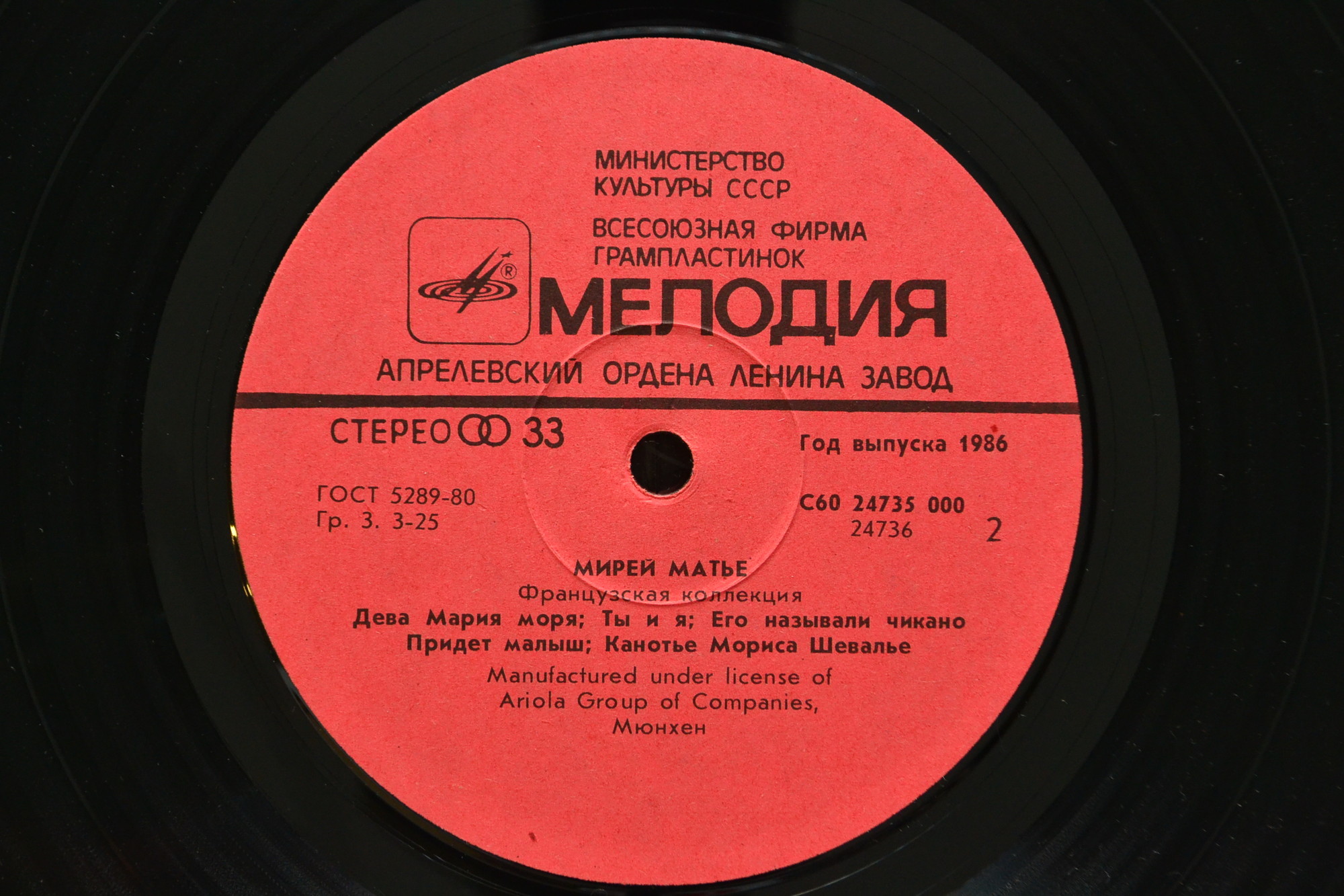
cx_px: 672
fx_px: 2352
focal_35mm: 63
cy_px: 448
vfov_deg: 21.6
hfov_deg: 31.9
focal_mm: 42
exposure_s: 1/160
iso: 1600
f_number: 7.1
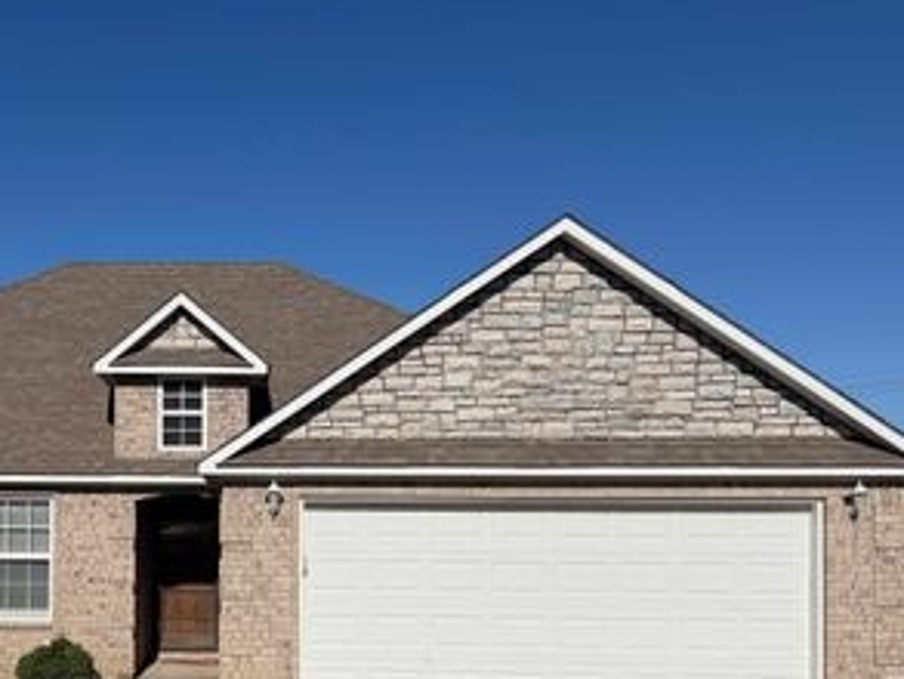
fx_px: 1071
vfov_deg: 34.5
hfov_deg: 43.9
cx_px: 201
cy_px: 502
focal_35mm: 41
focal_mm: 6.76
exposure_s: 1/11905
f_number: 1.78
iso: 80
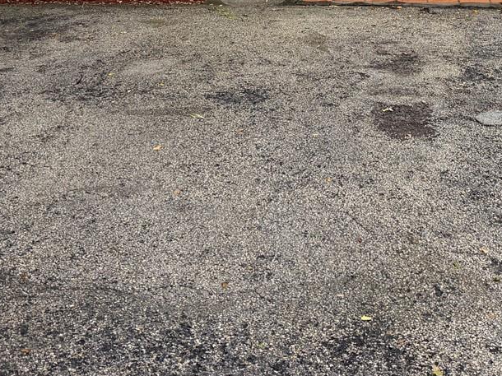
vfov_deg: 21.4
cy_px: -92
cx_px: 374
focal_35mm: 63
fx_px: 913
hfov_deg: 30.2
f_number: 1.78
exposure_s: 1/878
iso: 100
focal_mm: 6.76
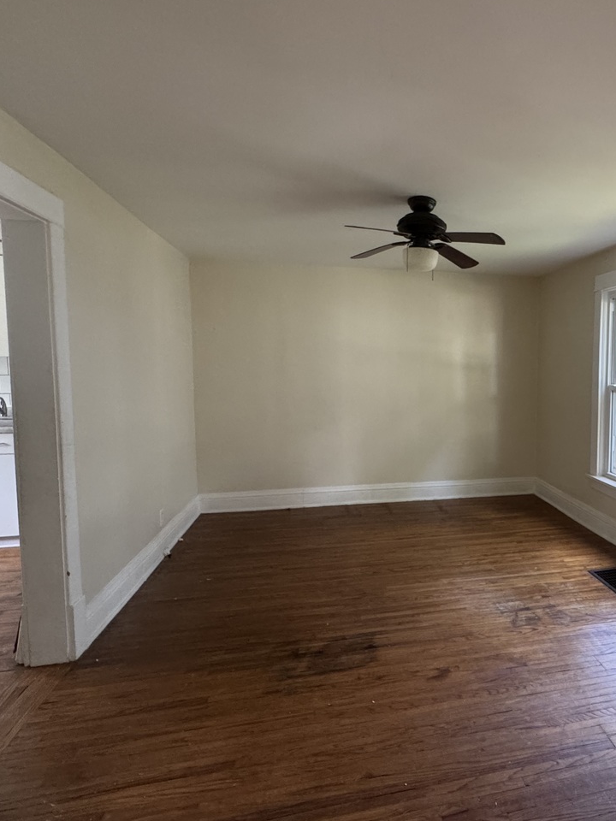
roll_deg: -1.4
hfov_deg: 60.0
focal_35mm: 21
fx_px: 498
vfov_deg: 79.0
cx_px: 462
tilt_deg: -5.5
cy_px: 408
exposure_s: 1/60
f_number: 2.2
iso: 400
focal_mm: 2.22
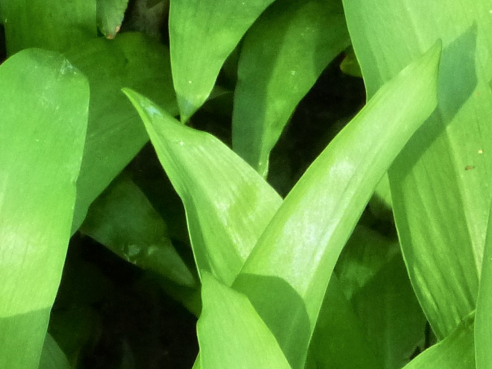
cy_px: 767
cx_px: 553
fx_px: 5145
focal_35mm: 362
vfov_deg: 4.1
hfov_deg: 5.5
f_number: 5
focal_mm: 15.3
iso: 250
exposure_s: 1/80
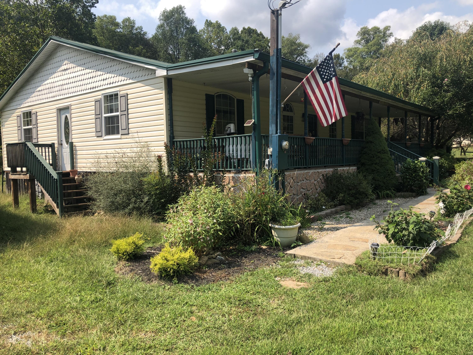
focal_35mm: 28
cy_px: 178
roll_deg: +1.5
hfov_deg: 63.4
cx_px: 236
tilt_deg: -2.5
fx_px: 383
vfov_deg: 49.7
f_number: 1.8
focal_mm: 4
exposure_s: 1/1279
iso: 20
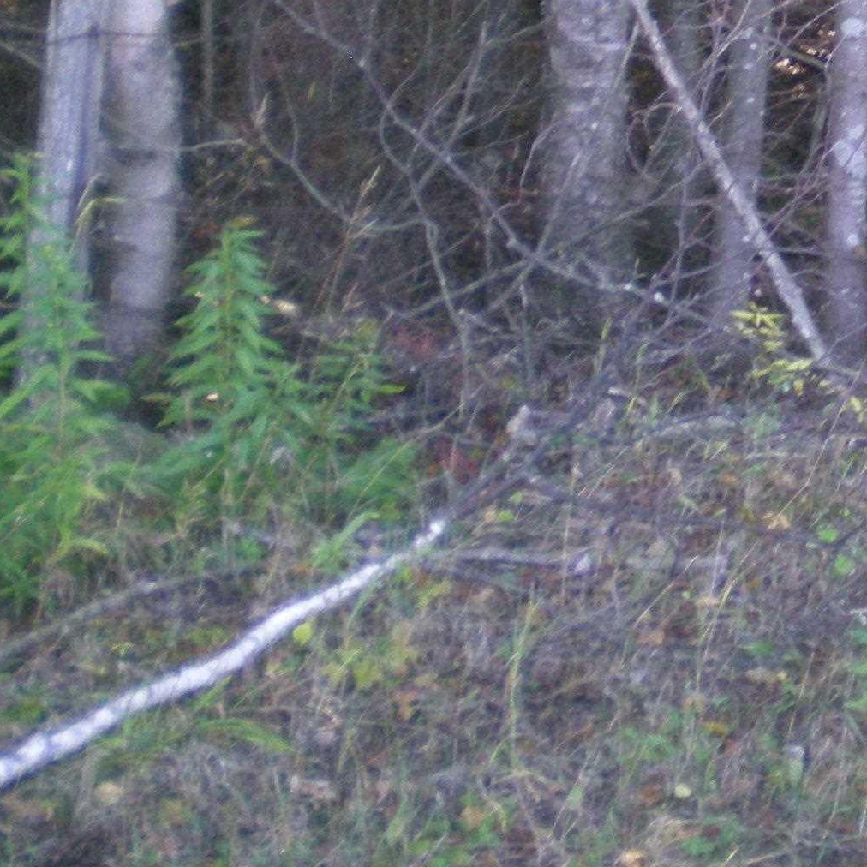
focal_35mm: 102
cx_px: 1101
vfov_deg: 16.6
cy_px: -51
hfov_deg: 16.2
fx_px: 2890
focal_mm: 6.3
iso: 200
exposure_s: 1/59.1
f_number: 3.1
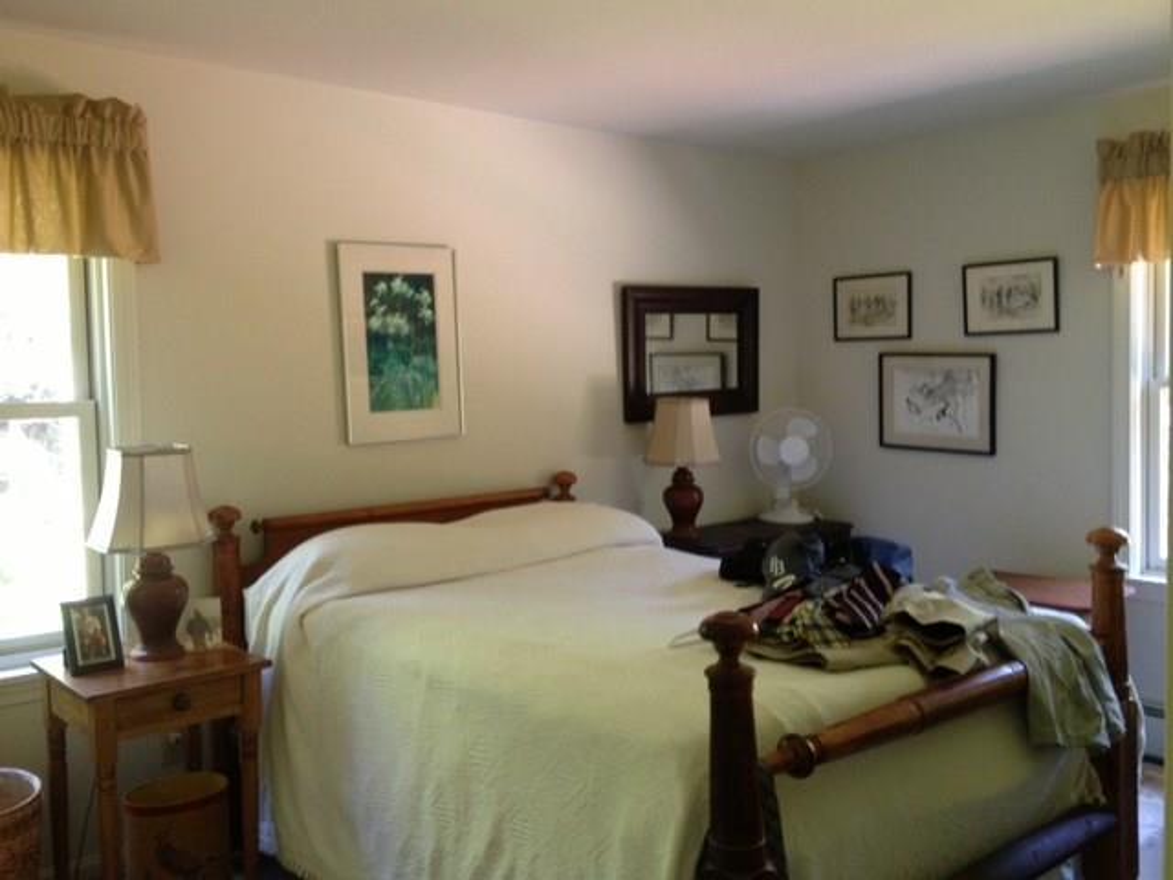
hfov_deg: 52.6
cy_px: 440
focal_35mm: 35
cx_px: 586
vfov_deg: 40.7
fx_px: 1186
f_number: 2.4
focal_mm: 4.28
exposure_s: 1/20
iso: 200
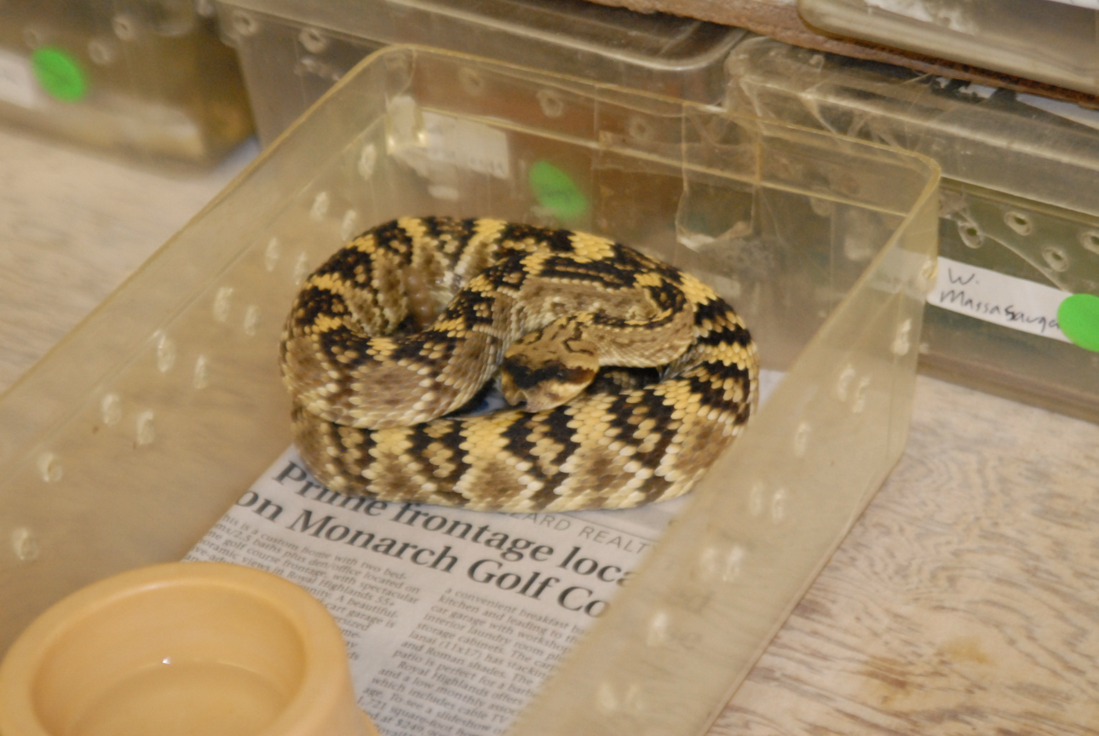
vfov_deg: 12.2
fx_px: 3439
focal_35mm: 112
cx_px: 550
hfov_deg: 18.2
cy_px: 368
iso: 1100
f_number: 2.8
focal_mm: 75
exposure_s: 1/50
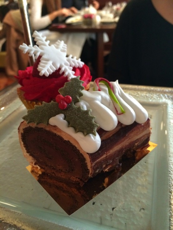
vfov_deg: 61.7
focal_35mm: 29
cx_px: 86
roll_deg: +3.3
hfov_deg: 48.2
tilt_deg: -31.0
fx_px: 193
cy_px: 115
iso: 320
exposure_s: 1/24
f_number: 2.2
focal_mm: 4.15
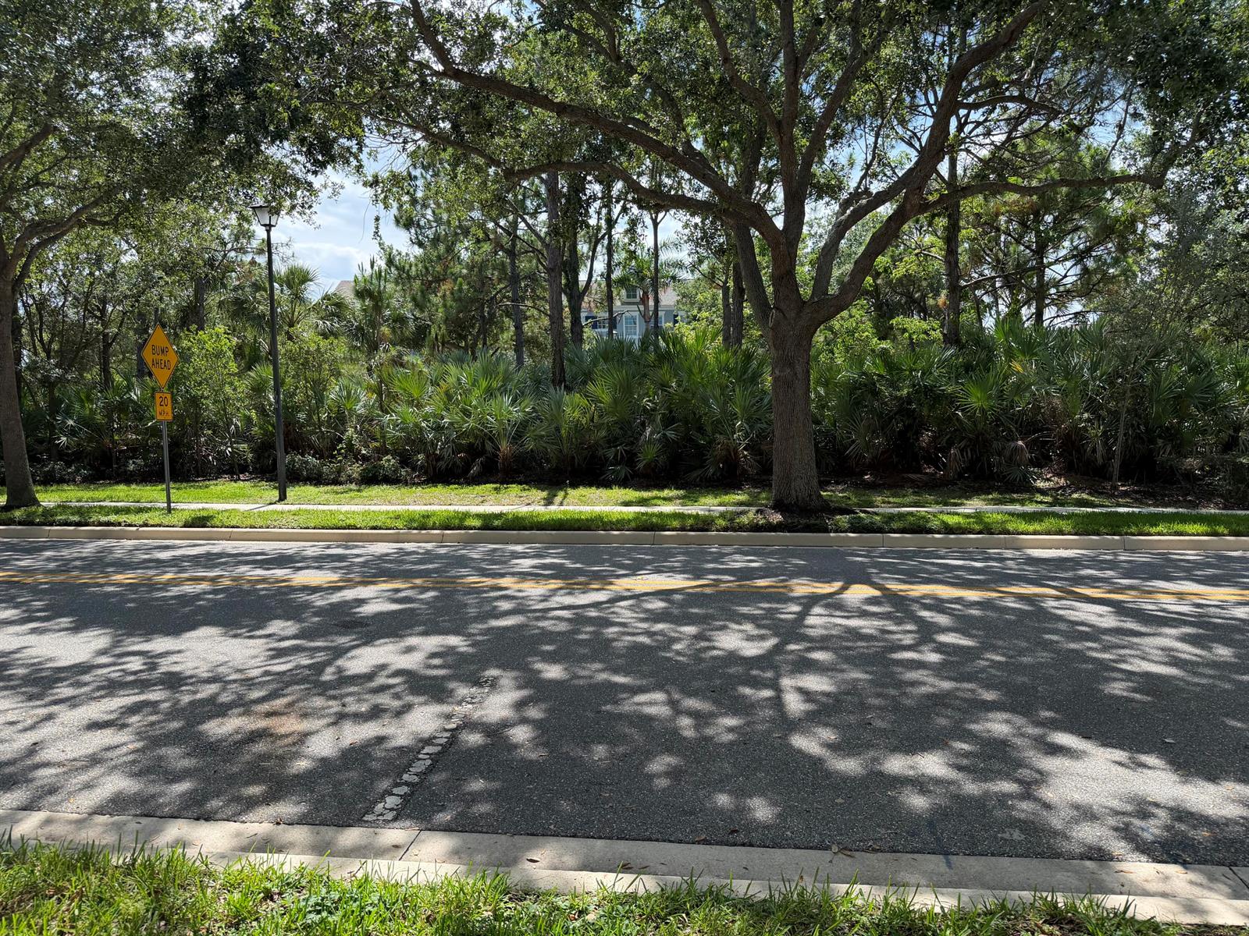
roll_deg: -1.2
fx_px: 866
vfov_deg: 56.8
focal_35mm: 24
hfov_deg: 71.6
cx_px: 624
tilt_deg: -3.2
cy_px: 468
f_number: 1.78
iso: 100
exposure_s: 1/2299
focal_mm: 6.76
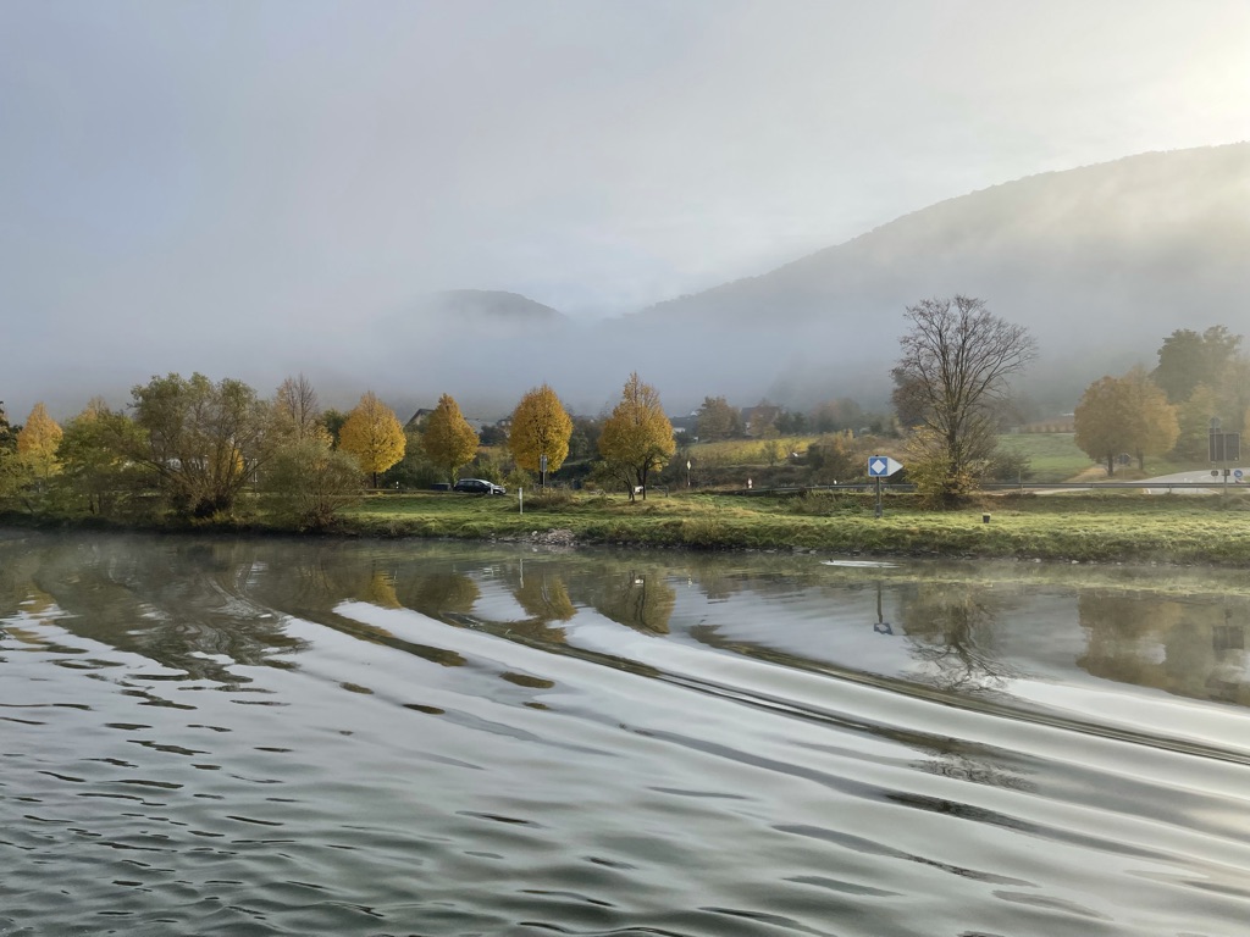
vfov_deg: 53.1
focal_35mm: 26
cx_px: 625
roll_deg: -0.2
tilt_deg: +3.4
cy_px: 468
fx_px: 939
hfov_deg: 67.3
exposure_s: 1/3448
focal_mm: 5.1
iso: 32
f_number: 1.6
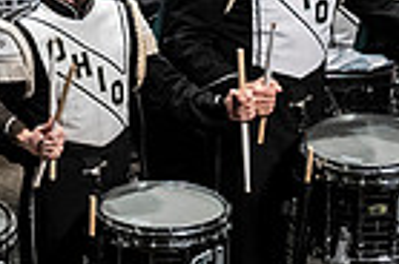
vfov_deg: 1.8
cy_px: -141
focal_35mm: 752
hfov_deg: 2.7
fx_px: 8316
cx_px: -276
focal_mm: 120
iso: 4000
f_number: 4
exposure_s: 1/500
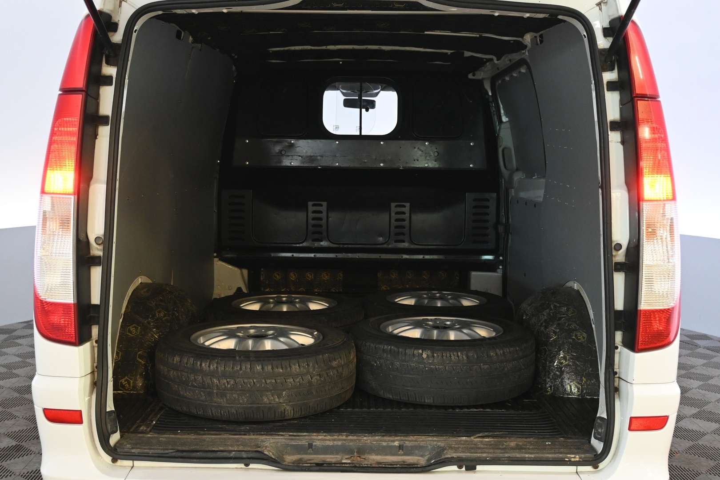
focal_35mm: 41
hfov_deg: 47.2
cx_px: 360
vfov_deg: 32.4
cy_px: 240
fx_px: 825
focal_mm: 27.5
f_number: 4.5
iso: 2000
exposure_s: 1/40
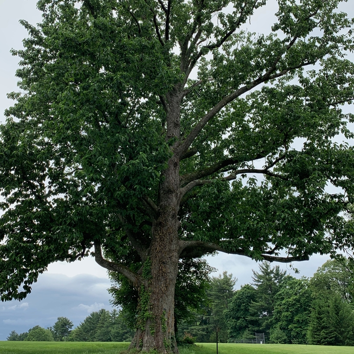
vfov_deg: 45.6
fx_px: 417
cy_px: 131
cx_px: 164
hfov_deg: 46.0
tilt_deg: +28.9
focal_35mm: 36
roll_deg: -0.9
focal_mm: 4.25
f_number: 1.8
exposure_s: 1/1076
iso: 25
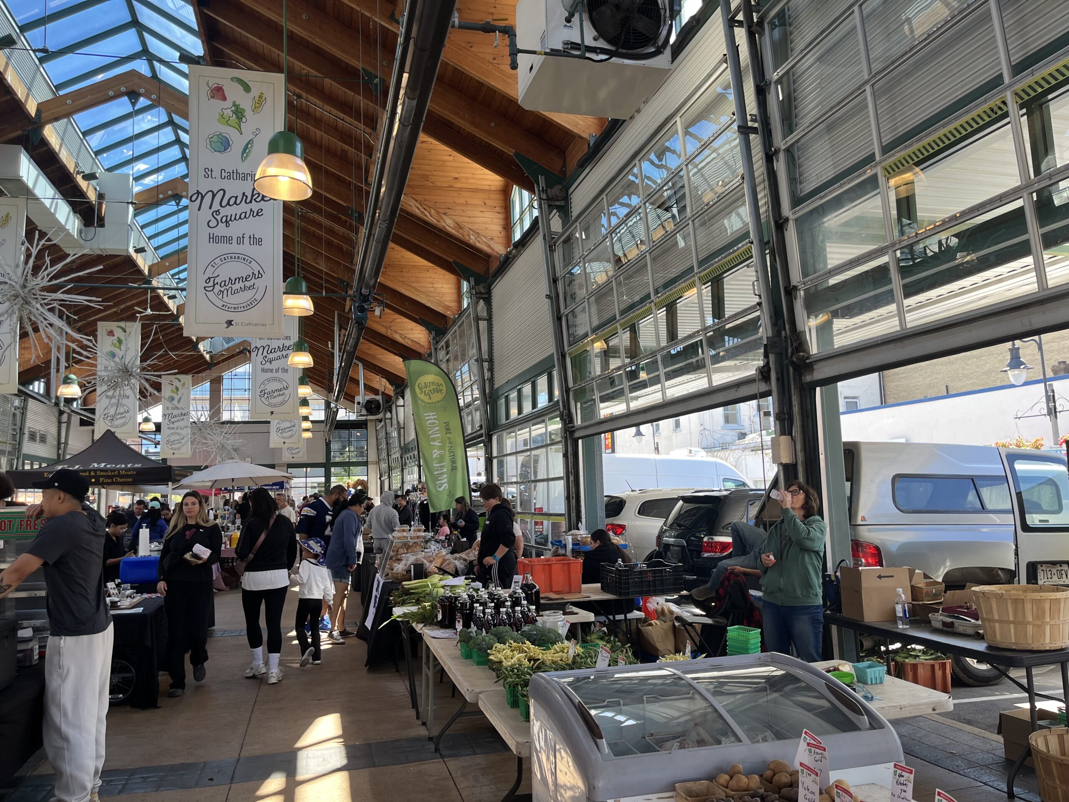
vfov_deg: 53.1
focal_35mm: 26
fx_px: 803
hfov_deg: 67.3
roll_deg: +1.6
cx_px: 534
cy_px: 401
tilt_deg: +7.4
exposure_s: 1/153
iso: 40
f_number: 1.6
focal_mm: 5.1
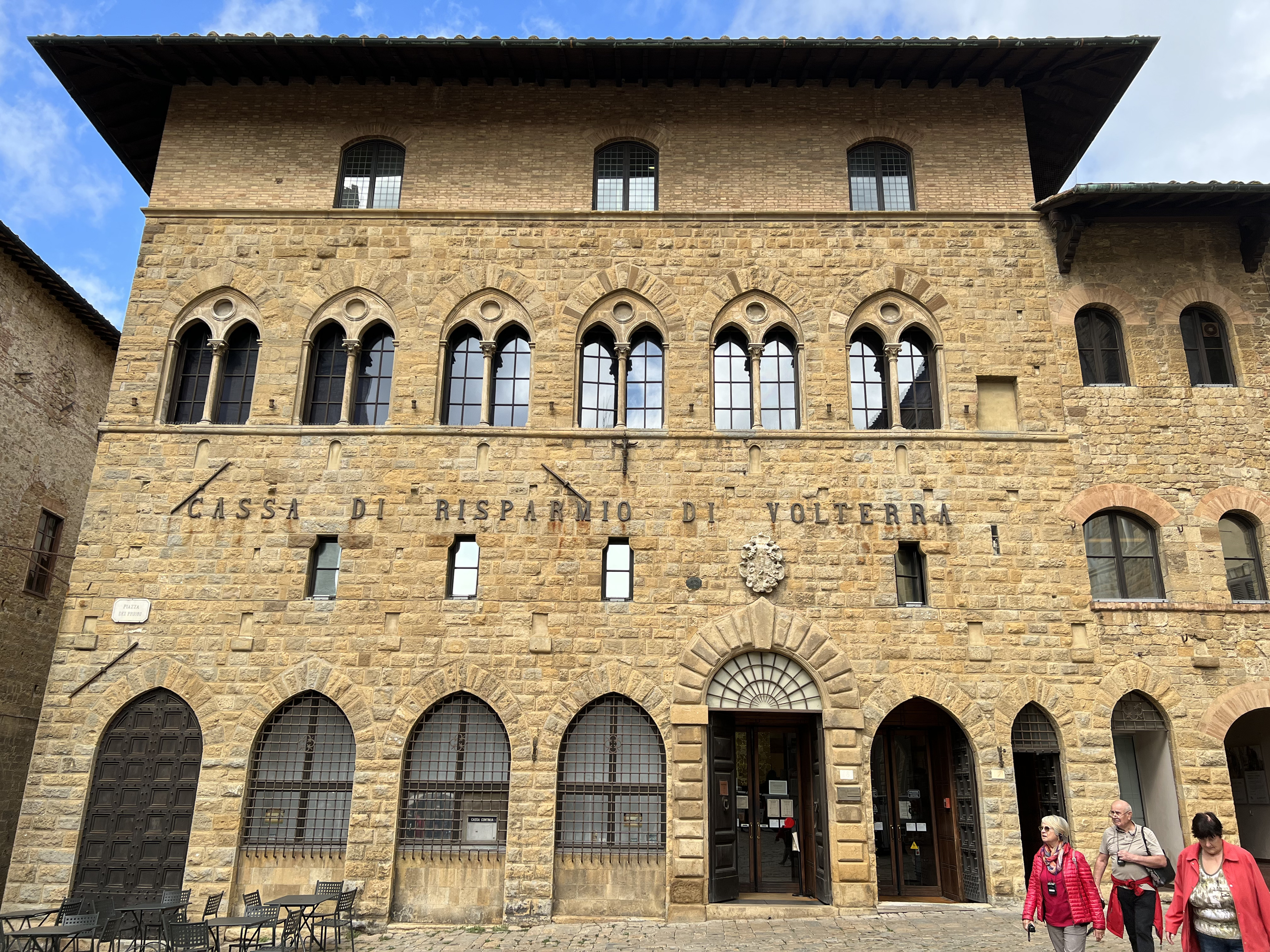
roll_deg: -1.0
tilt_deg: +17.4
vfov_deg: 53.1
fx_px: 954
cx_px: 635
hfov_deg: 67.3
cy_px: 476
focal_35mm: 26
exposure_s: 1/1779
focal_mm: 5.7
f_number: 1.5
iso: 50
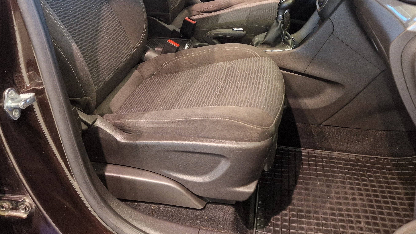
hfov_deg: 54.0
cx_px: 219
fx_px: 408
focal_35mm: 37
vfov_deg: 30.4
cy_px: 18
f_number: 1.8
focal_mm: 5.4
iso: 320
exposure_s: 1/100
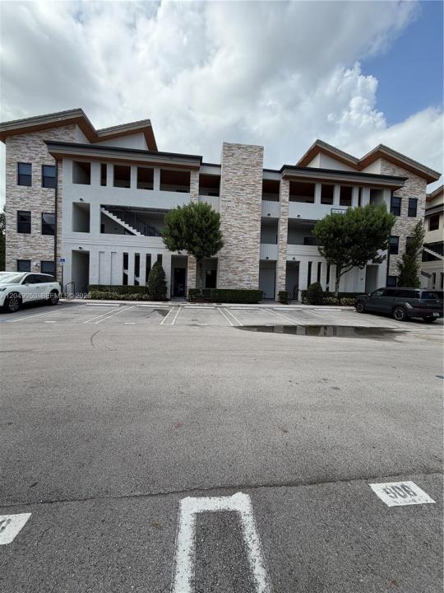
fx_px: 239
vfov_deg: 102.1
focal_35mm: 14
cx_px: 222
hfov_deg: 85.7
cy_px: 296
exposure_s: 1/888
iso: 25
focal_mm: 2.22
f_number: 2.2
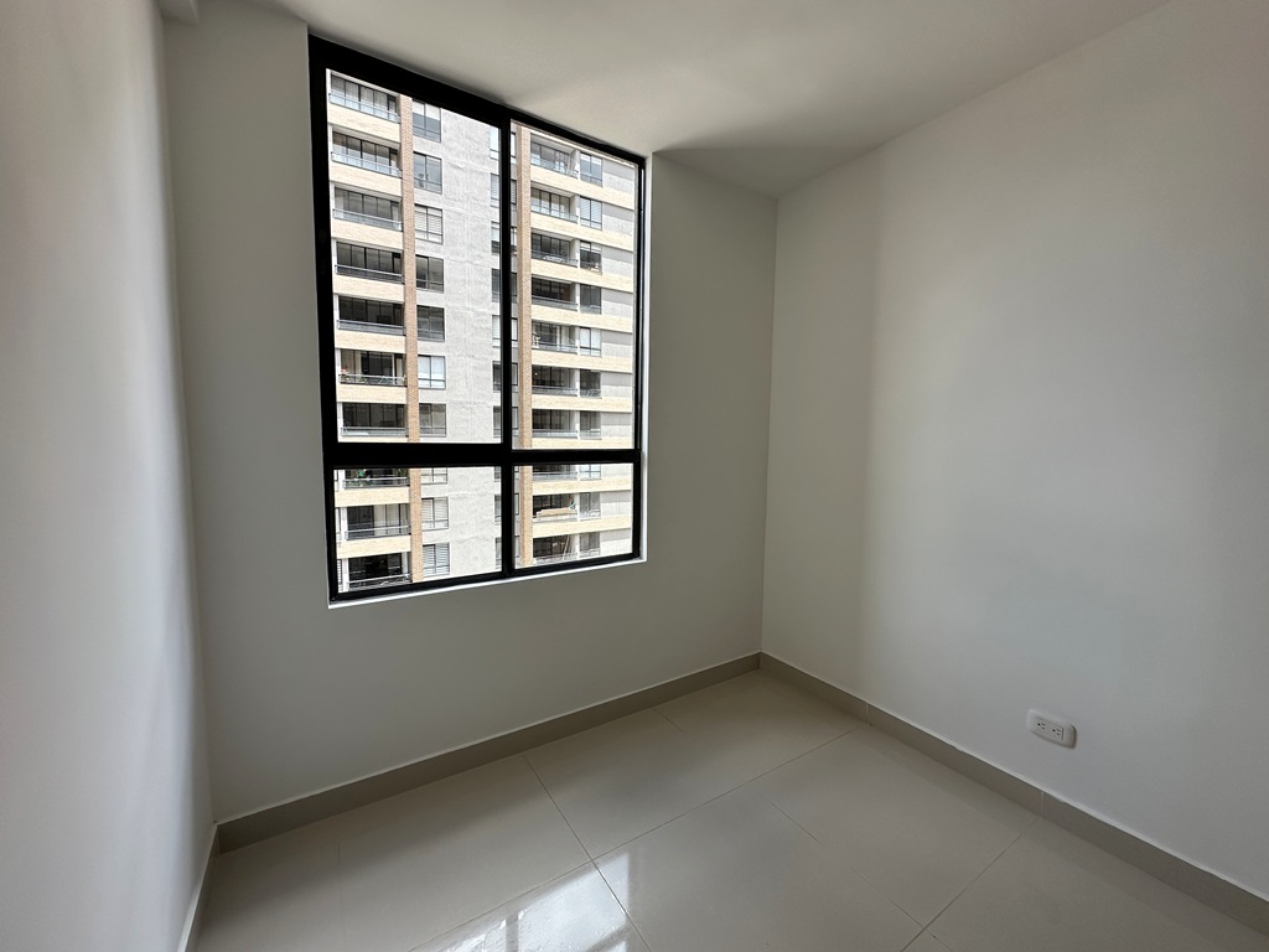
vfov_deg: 85.7
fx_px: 513
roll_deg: -0.4
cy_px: 476
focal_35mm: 14
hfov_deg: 102.1
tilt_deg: -5.3
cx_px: 634
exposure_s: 1/418
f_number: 2.2
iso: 40
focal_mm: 2.22
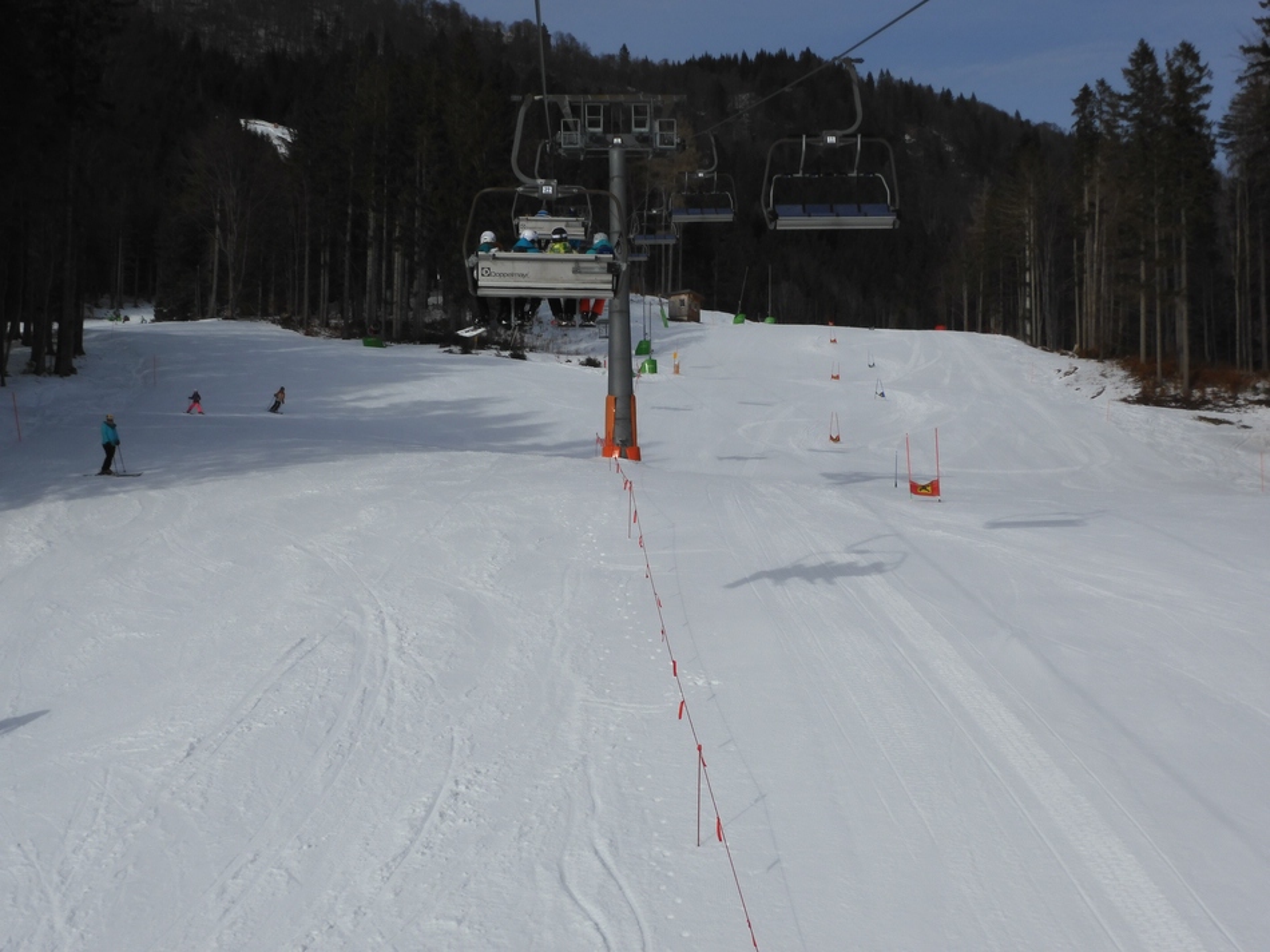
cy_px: 476
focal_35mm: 45
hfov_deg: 42.1
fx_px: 1651
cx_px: 635
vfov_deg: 32.2
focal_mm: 8
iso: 100
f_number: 4.5
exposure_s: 1/2000
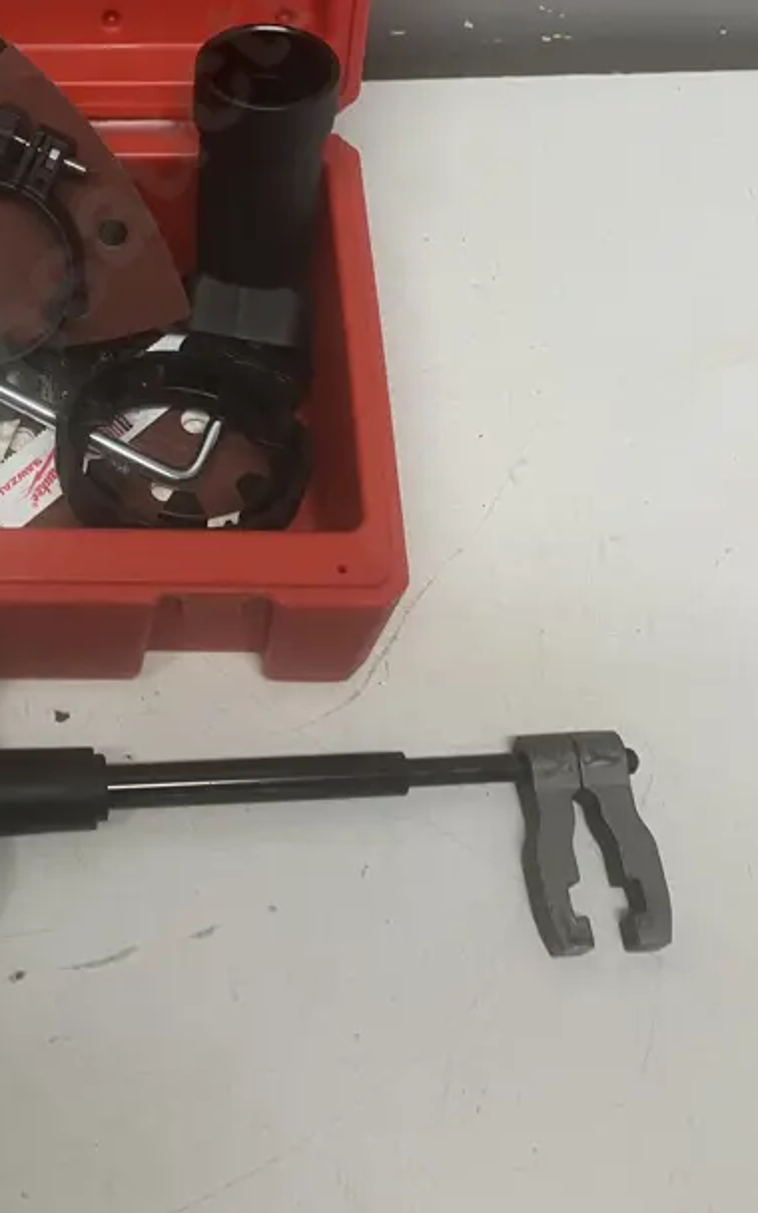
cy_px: 303
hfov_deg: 24.9
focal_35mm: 50
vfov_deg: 39.2
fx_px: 1653
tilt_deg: -54.6
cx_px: 52
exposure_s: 1/50
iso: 80
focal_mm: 3.99
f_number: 1.8
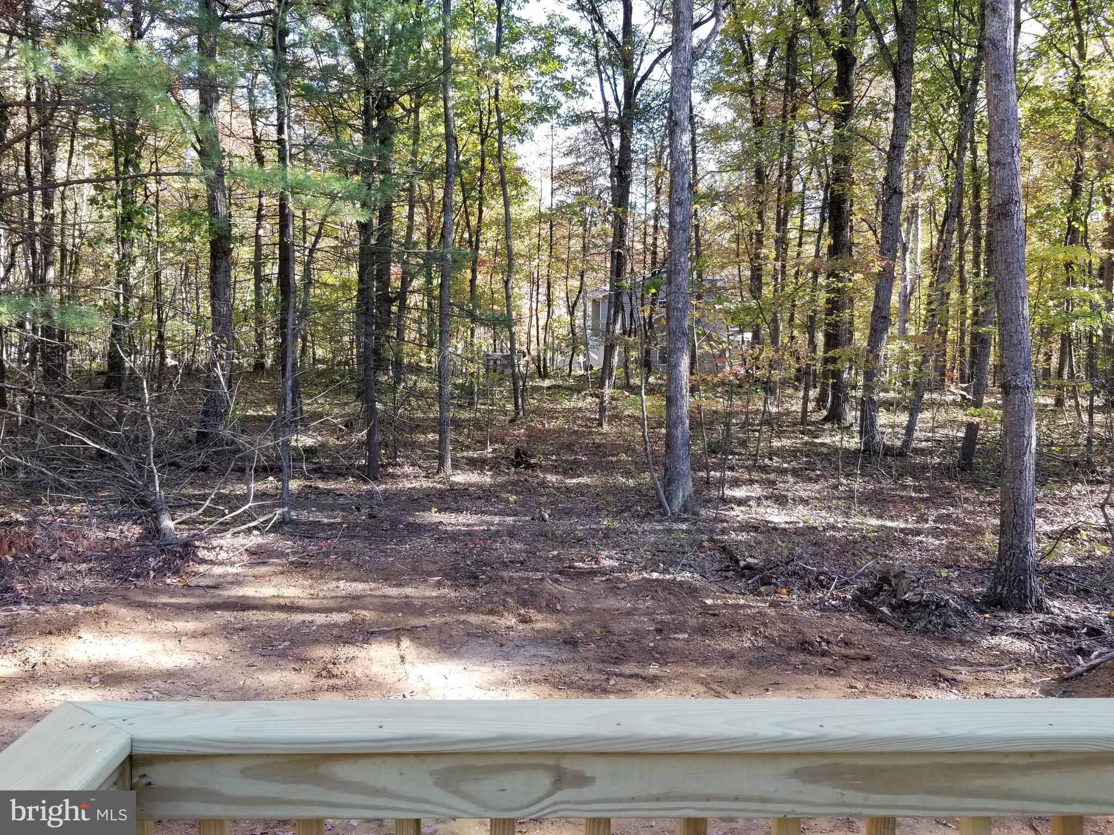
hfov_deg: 67.3
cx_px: 557
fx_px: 837
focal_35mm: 26
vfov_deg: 53.1
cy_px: 418
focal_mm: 4.25
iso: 50
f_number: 1.7
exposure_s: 1/148
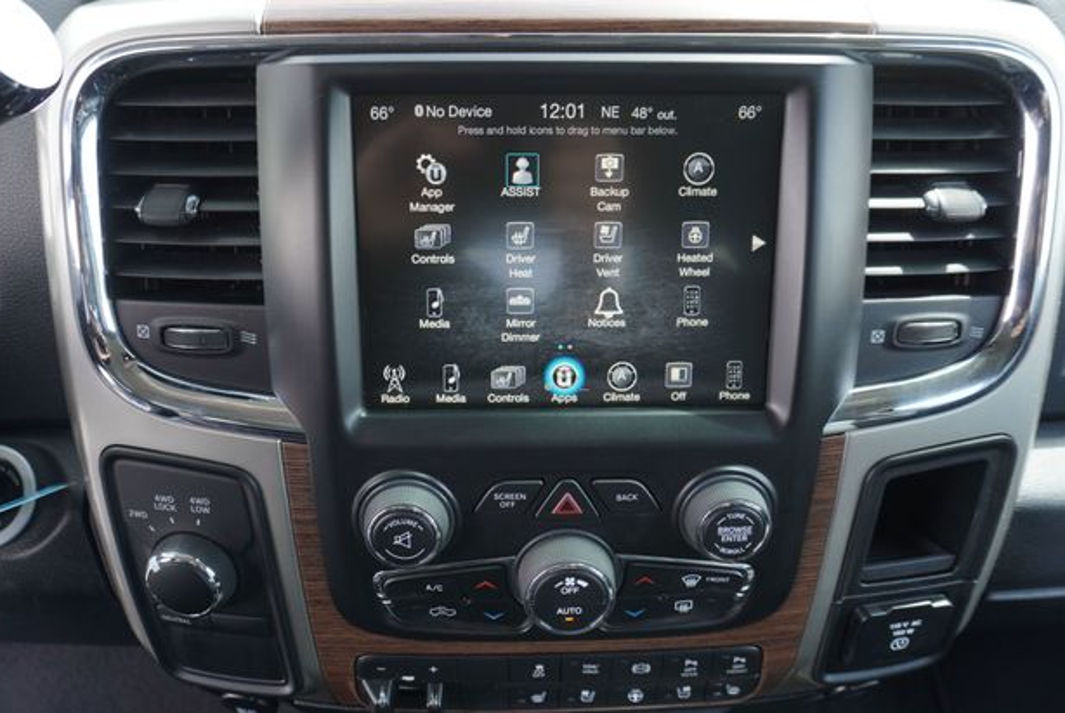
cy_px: 343
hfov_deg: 71.4
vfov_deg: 51.4
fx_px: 740
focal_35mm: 25
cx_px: 512
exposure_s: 1/60
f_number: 4
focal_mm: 16
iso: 100
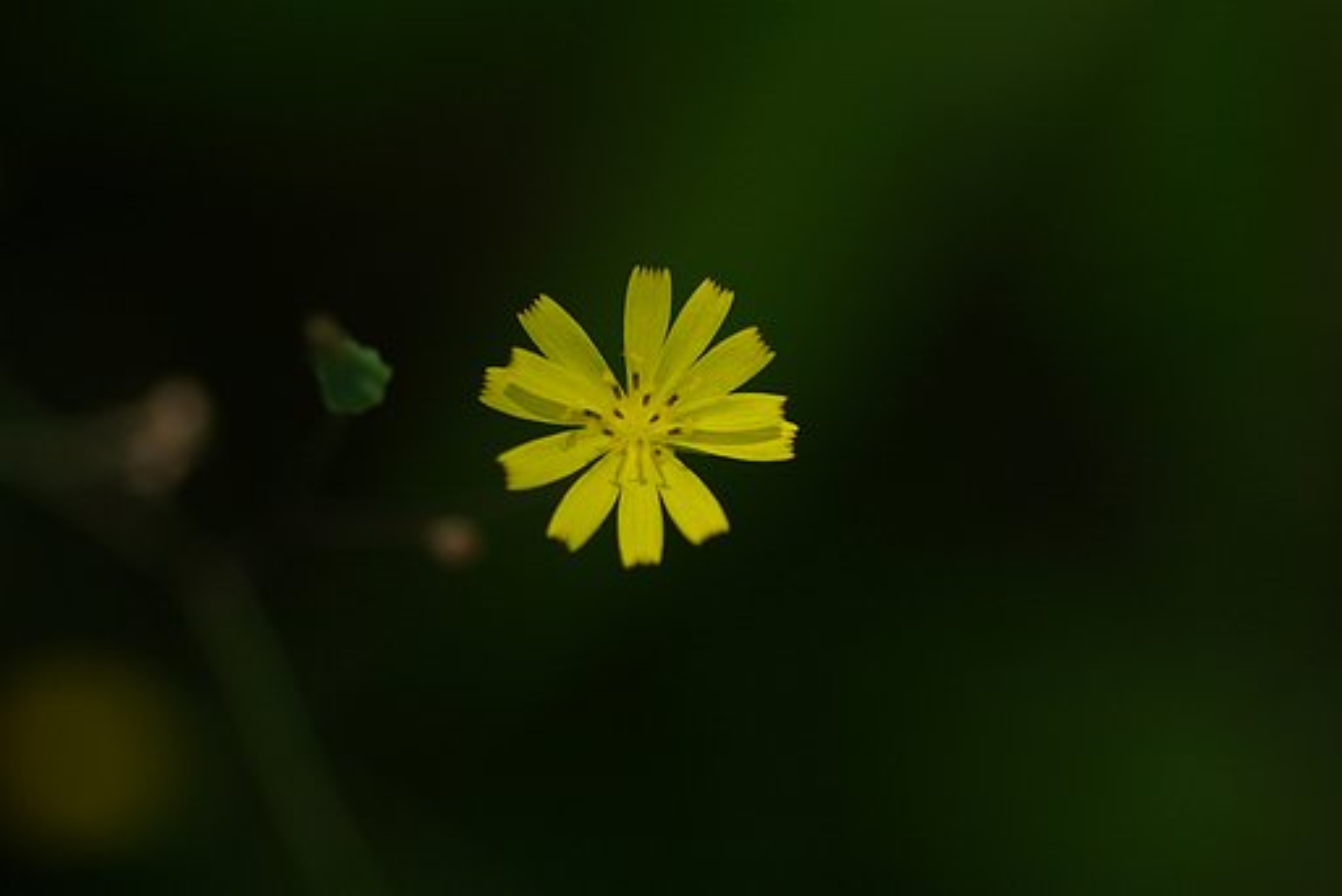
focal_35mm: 135
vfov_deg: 10.2
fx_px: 5035
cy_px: 448
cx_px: 671
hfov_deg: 15.2
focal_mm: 90
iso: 200
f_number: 3.5
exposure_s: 1/200
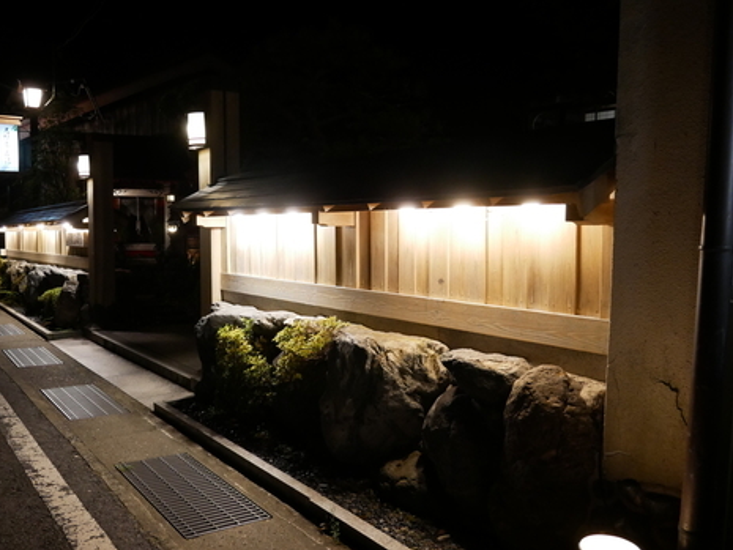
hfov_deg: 58.1
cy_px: 292
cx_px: 317
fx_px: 657
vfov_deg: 45.4
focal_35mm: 31
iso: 1600
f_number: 3.5
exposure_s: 1/60
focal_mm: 12
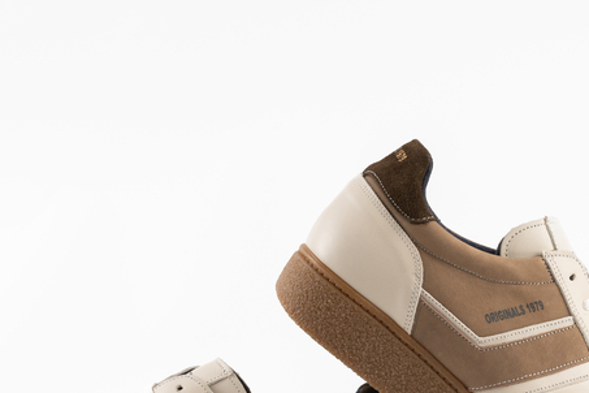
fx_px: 2274
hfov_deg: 14.8
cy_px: 382
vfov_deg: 9.8
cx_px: 338
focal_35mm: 139
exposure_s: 1/160
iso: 100
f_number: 8
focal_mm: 70
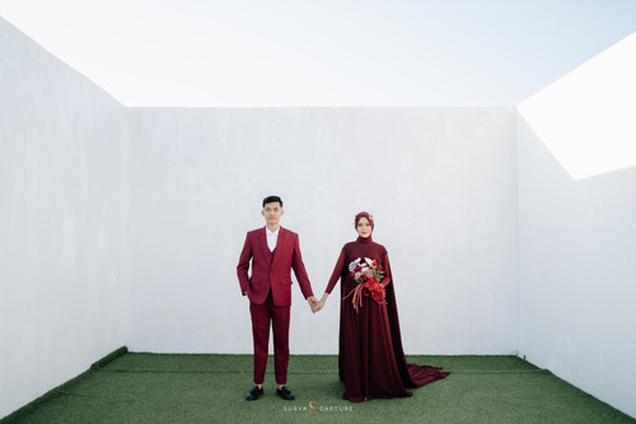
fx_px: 618
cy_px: 212
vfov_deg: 37.8
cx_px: 318
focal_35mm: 35
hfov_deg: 54.5
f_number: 2.5
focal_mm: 35
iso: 125
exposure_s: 1/320
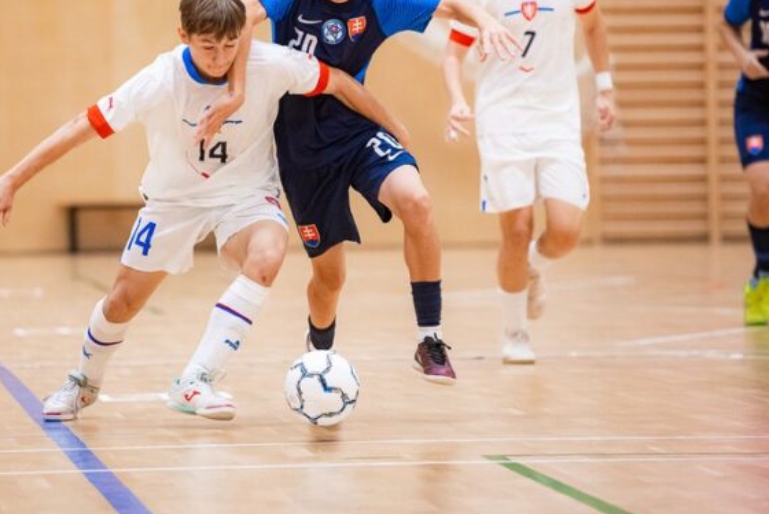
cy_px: 143
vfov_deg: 4.8
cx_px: 279
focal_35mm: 284
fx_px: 6069
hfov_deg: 7.2
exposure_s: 1/800
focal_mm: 185
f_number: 3.2
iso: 5000
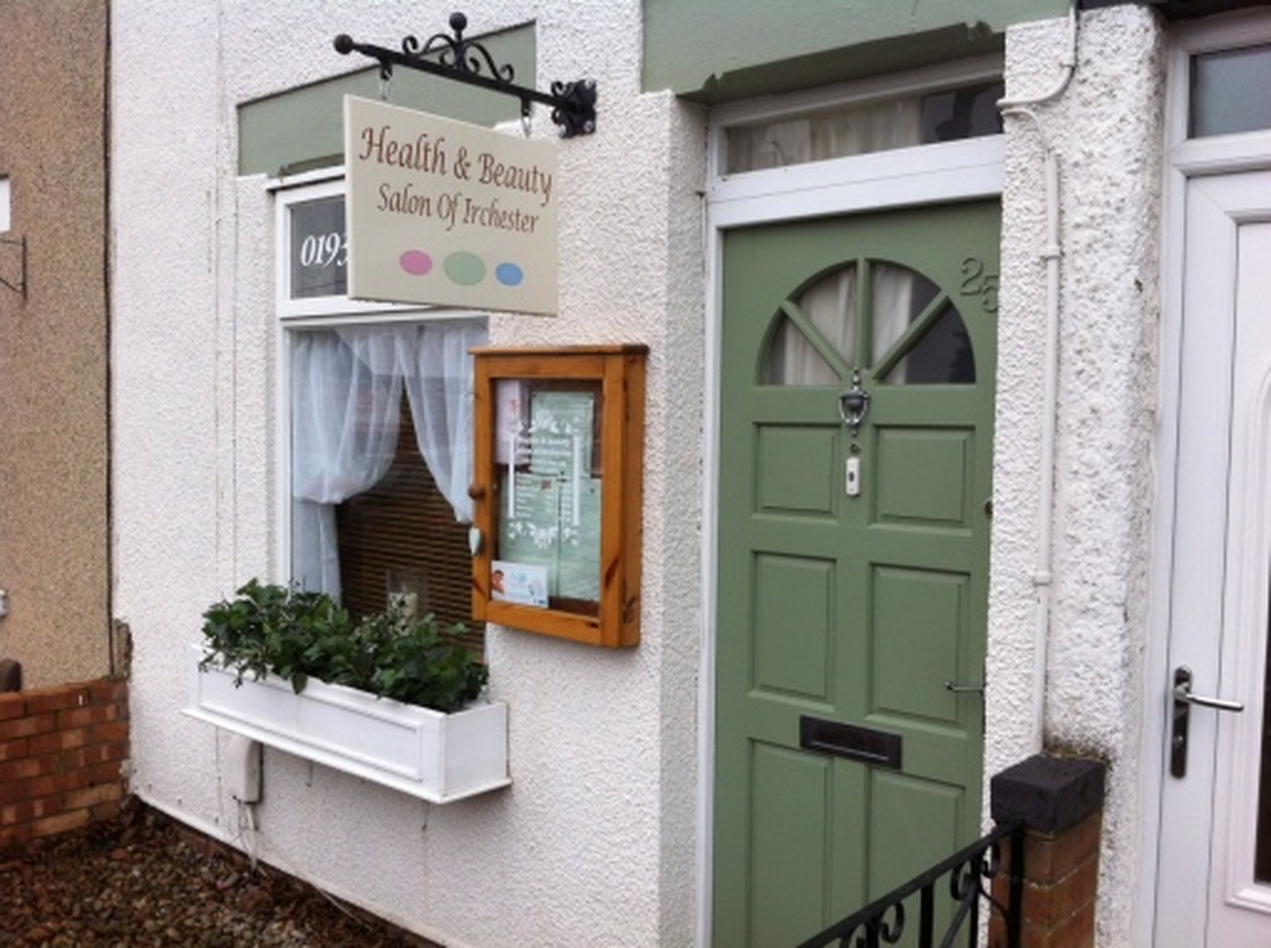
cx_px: 636
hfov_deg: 52.7
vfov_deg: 40.6
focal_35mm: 35
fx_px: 1283
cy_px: 474
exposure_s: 1/390
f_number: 2.8
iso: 80
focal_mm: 3.85
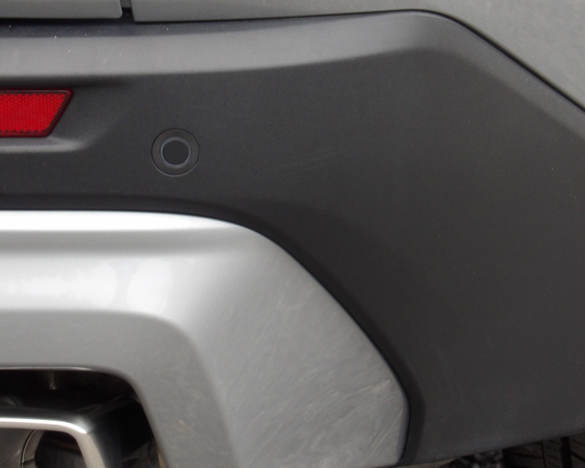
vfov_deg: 4.6
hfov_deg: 5.7
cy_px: 136
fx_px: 5868
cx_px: 192
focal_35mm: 339
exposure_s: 1/98
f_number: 4.5
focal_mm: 39.8
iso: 200
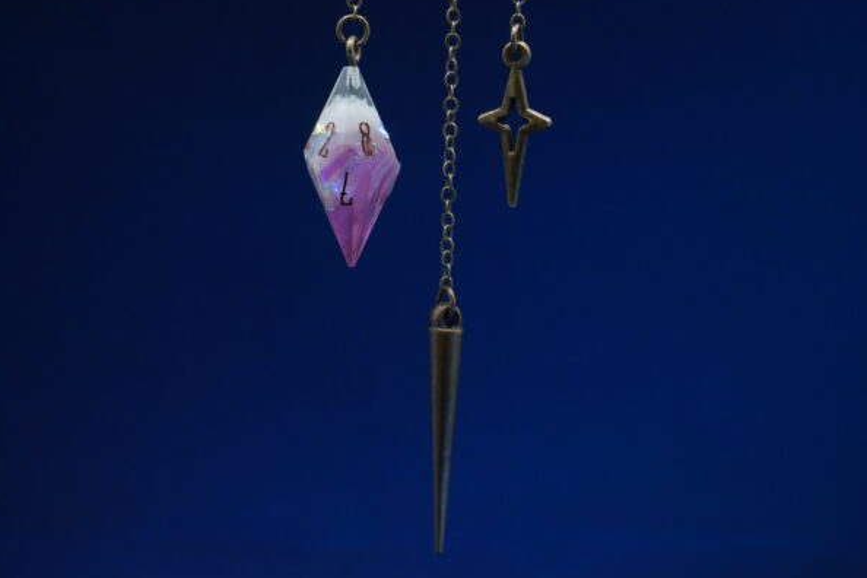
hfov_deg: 24.2
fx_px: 2023
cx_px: 434
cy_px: 2
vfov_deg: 16.0
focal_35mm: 84
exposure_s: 1/60
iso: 800
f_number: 6.3
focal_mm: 30
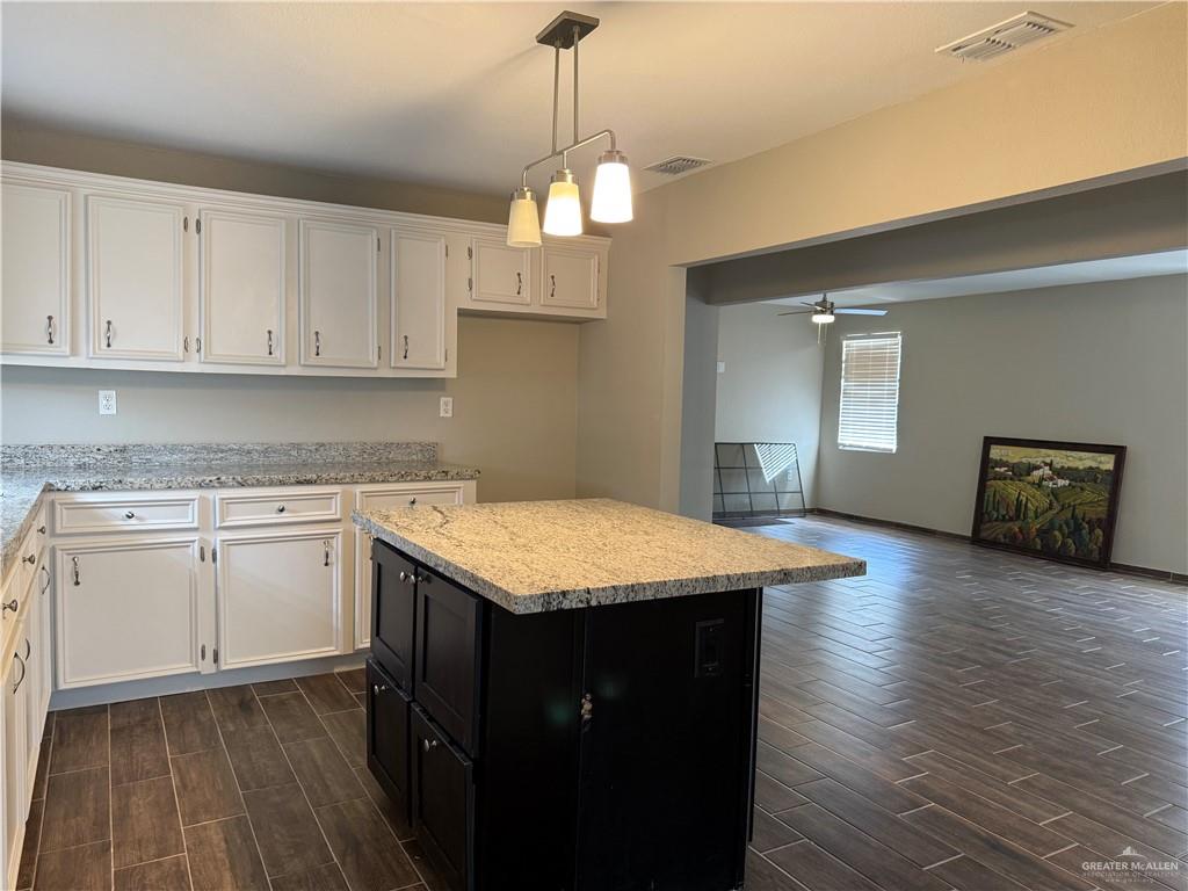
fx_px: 824
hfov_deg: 71.6
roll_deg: -2.2
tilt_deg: -2.8
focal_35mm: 24
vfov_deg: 56.8
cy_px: 446
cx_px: 594
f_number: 1.78
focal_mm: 6.76
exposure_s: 1/60
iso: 200
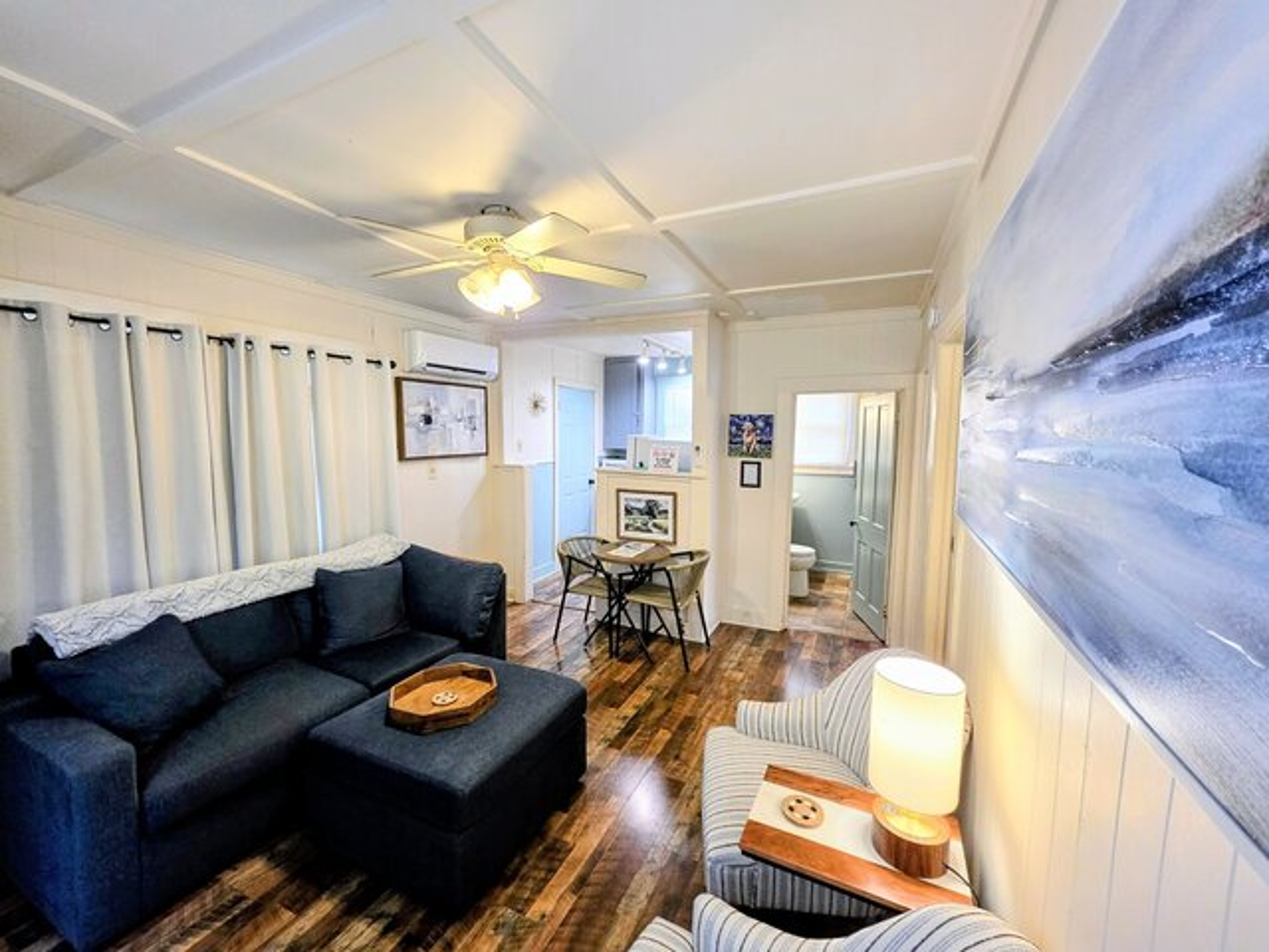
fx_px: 477
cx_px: 634
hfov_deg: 106.2
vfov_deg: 89.9
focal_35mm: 13
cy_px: 476
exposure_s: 1/120
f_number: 1.9
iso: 250
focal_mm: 2.2
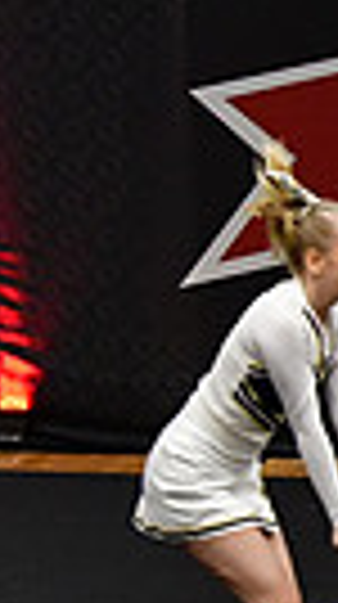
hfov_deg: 2.5
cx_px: 1073
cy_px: 349
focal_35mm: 476
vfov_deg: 4.5
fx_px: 7613
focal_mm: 70
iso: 4000
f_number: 4
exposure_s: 1/500
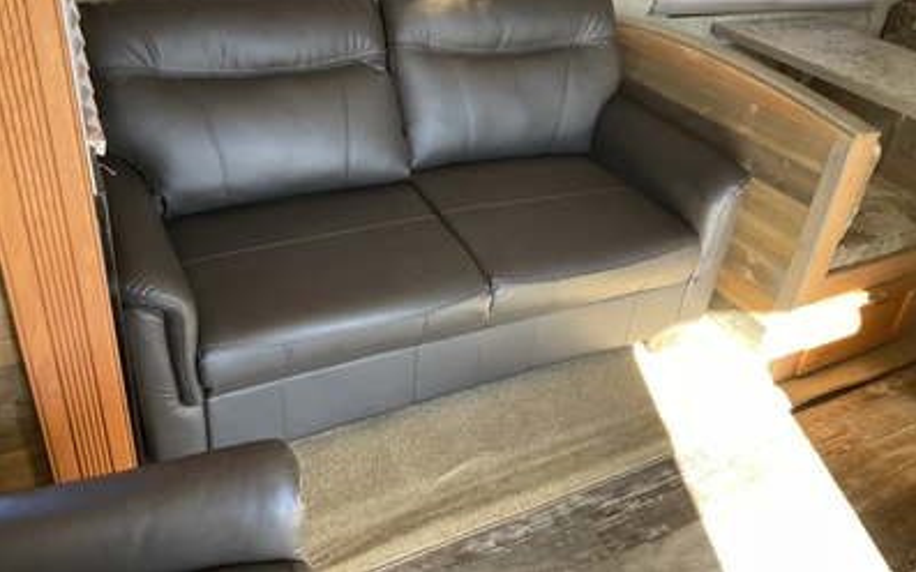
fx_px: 774
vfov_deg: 40.4
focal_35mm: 31
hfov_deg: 61.2
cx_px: 459
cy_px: 228
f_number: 1.8
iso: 64
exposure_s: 1/97
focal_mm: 3
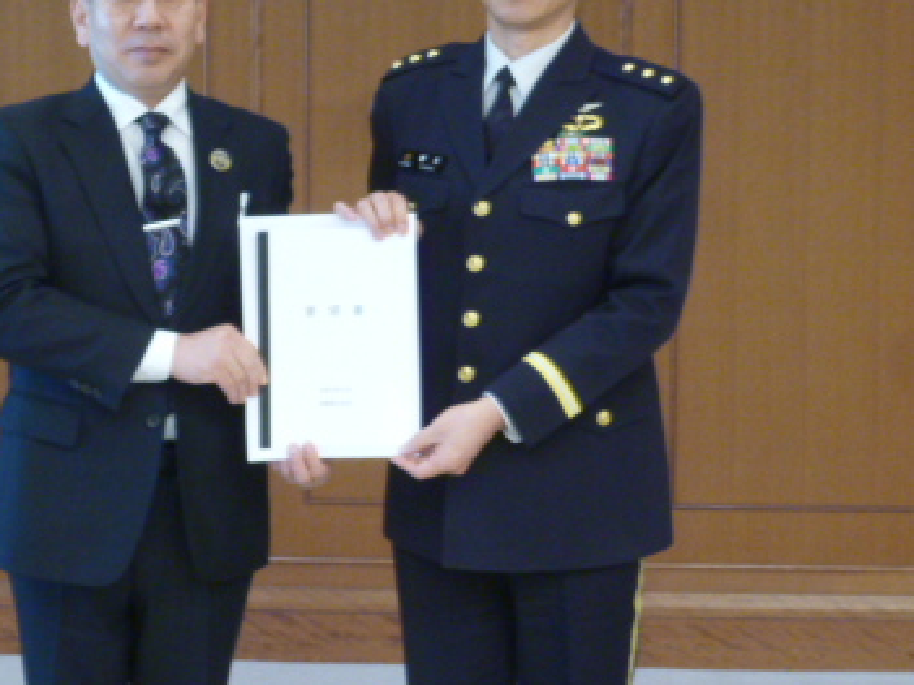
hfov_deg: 18.8
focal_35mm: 104
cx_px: 268
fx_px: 2745
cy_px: 201
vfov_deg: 14.2
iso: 400
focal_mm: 10.1
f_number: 4.4
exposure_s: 1/30
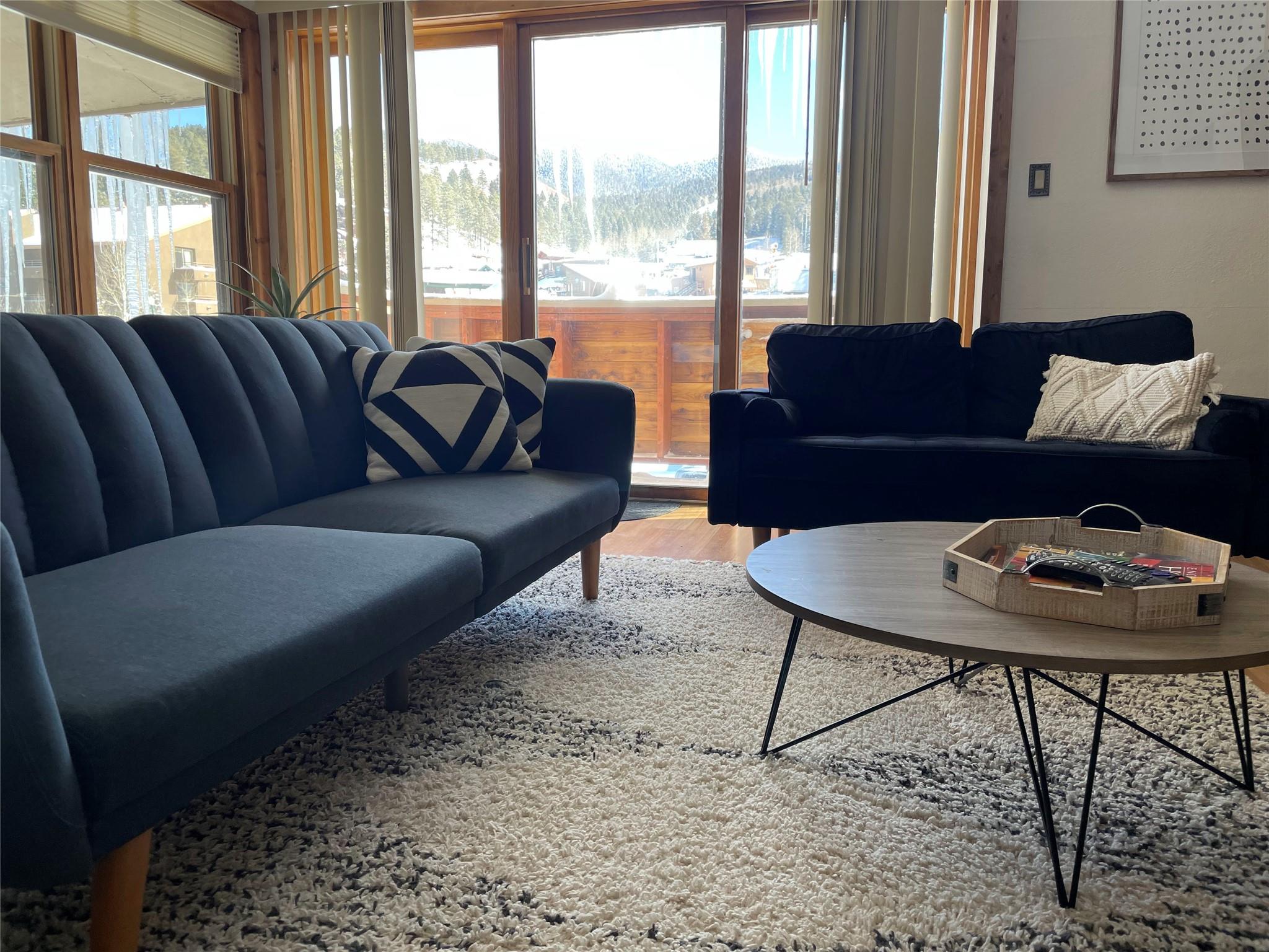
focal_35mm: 26
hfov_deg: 67.3
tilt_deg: -7.9
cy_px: 476
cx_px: 634
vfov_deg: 53.1
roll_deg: +0.2
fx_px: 953
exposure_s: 1/121
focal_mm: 4.2
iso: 40
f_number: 1.6
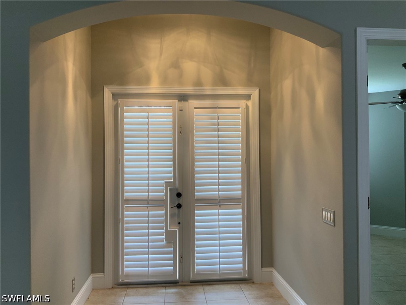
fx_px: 340
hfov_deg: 61.7
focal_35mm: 29
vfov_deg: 48.2
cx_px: 203
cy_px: 152
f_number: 1.8
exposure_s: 1/60
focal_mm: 3
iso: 64
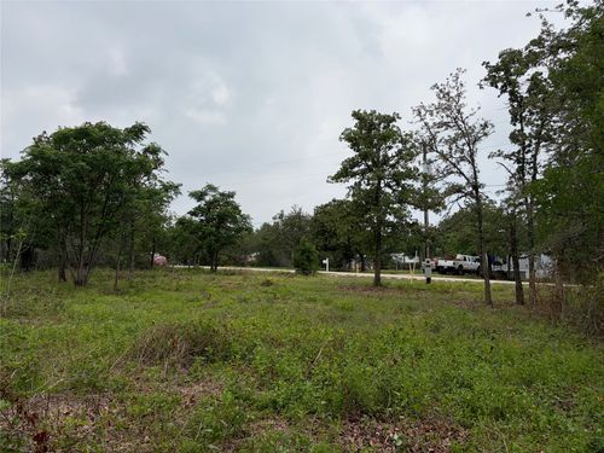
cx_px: 302
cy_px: 226
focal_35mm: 26
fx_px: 454
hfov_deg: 67.3
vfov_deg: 53.1
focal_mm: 5.96
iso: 64
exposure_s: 1/5348
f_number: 1.6
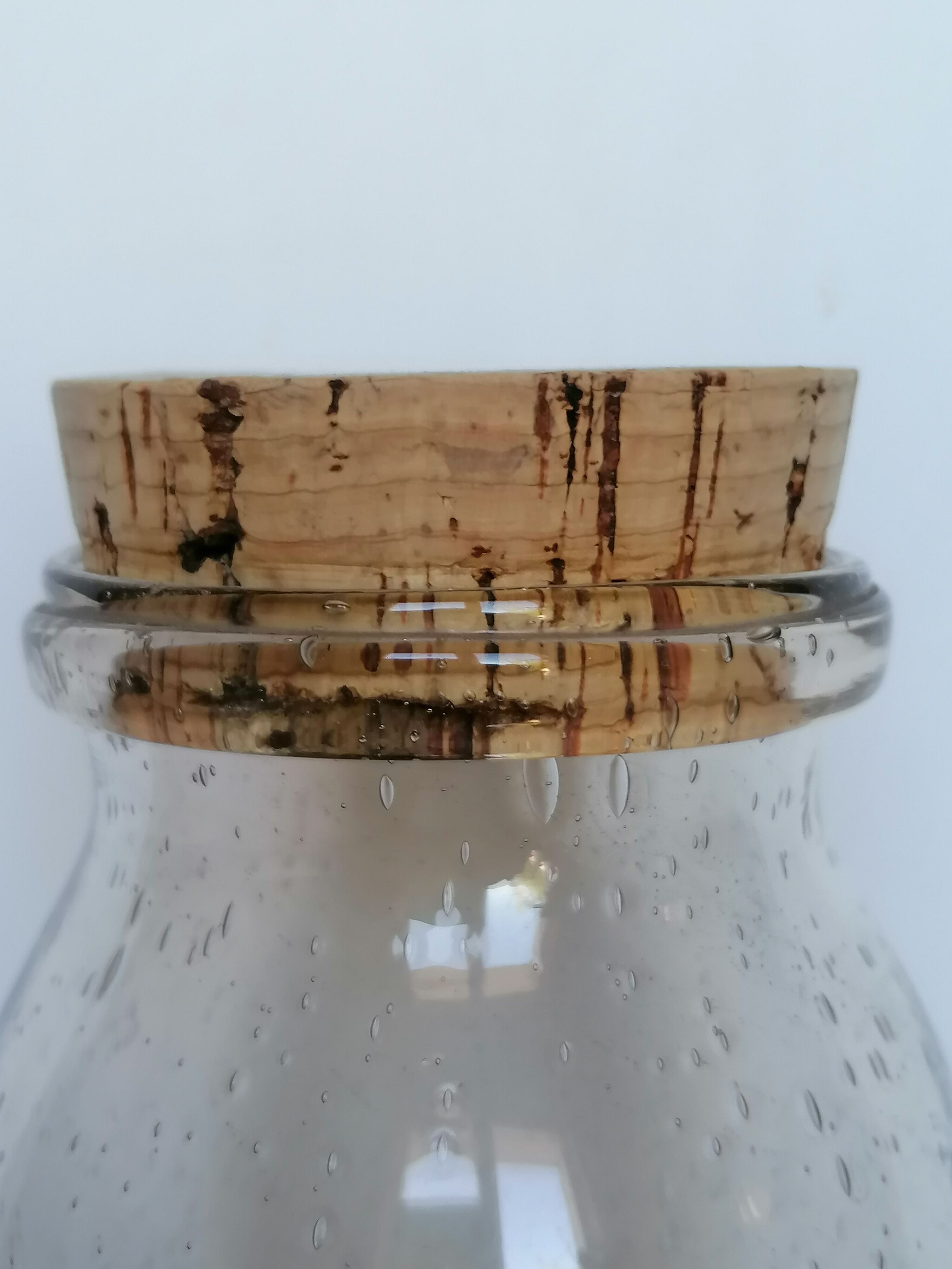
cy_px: 634
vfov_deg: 38.9
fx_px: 1797
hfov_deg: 29.7
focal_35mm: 49
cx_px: 476
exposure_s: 1/50
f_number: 1.8
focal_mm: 4.75
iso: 80
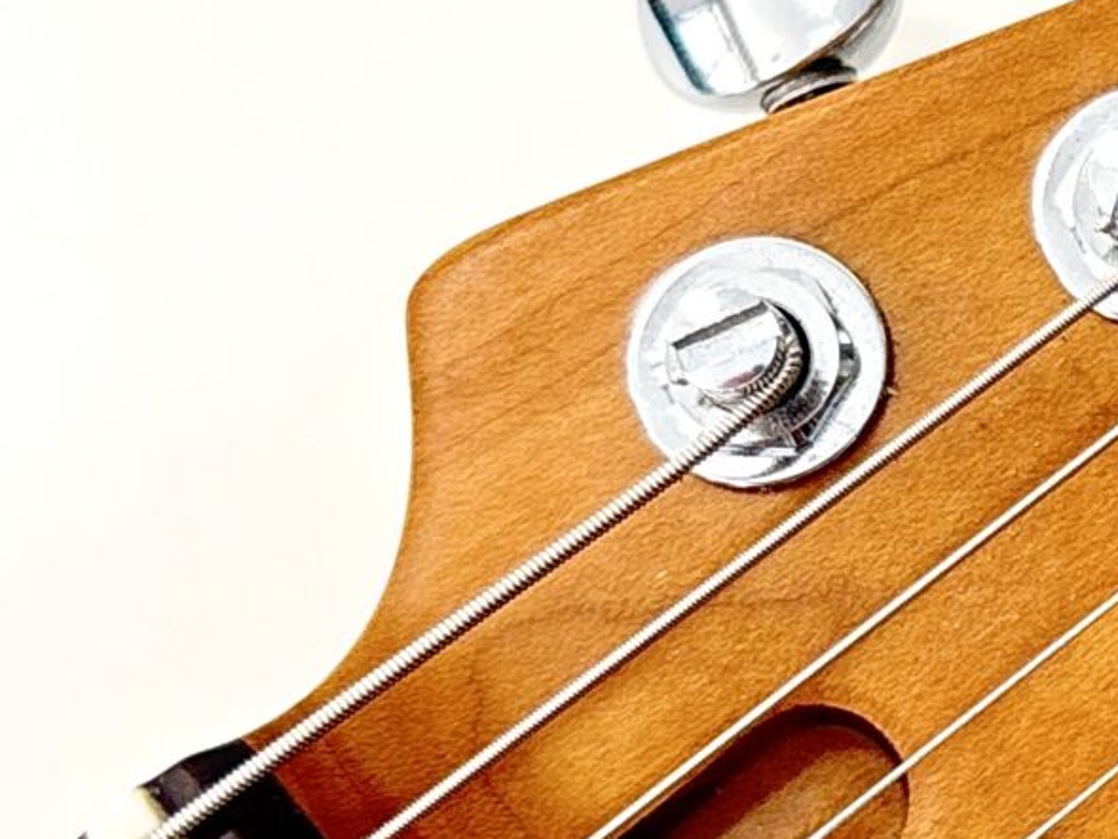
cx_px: 1425
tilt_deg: -74.1
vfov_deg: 13.1
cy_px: 510
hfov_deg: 16.5
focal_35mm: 113
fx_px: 3650
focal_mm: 5.96
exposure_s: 1/50
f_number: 1.6
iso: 125
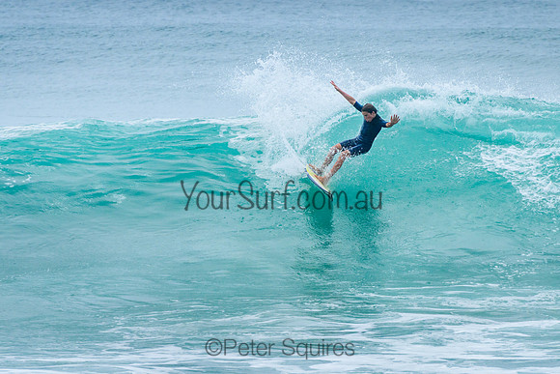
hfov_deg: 3.7
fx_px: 8562
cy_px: 184
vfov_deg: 2.5
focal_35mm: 550
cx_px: 338
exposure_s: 1/2000
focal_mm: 400
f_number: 9
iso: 500
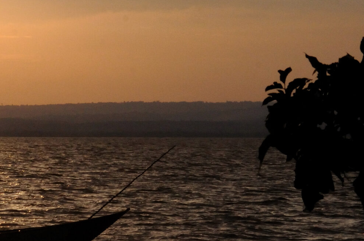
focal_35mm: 225
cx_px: -17
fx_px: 2272
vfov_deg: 6.1
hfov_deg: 9.1
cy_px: 138
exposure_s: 1/1250
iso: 1000
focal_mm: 58
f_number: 18
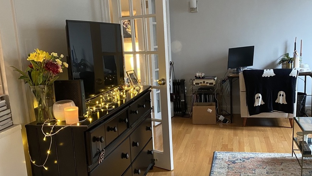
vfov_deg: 31.2
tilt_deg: -9.5
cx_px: 155
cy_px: 97
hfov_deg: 52.8
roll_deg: +3.3
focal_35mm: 38
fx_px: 314
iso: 500
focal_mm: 4.25
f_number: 1.8
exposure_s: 1/42
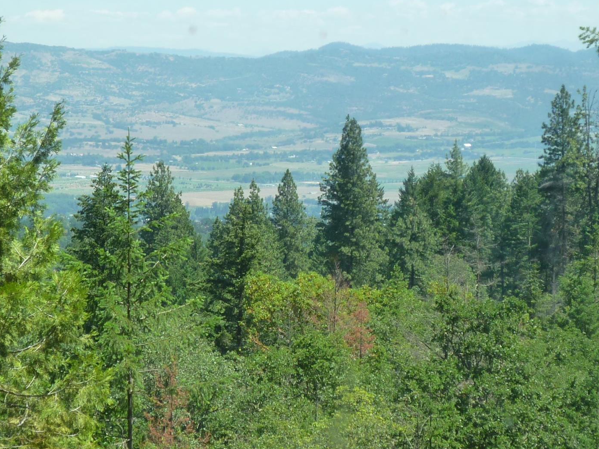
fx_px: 2803
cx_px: 285
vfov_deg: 9.2
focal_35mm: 162
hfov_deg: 12.2
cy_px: 220
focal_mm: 13.6
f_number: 5.6
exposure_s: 1/200
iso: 125
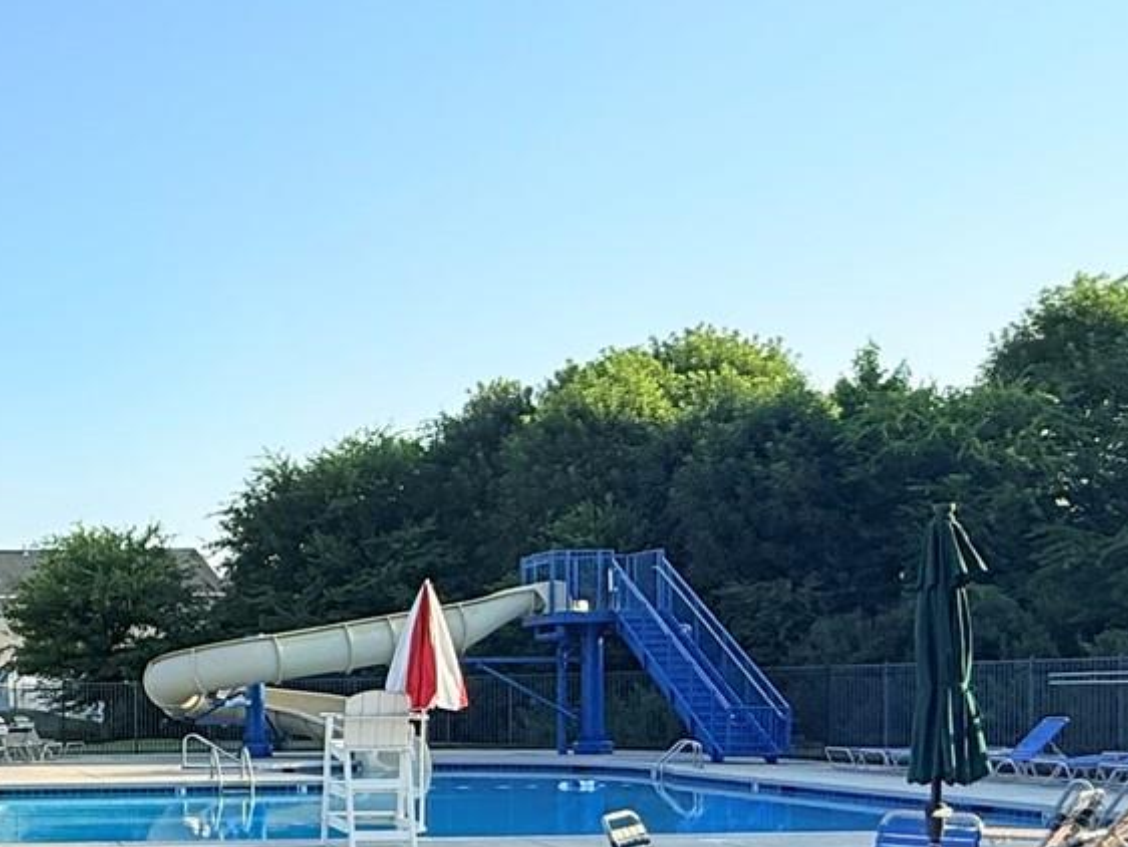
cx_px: -175
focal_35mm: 51
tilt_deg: -1.0
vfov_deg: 27.7
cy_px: 729
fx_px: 1663
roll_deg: +0.9
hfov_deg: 32.1
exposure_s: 1/1368
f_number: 2.2
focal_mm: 2.22
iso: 50
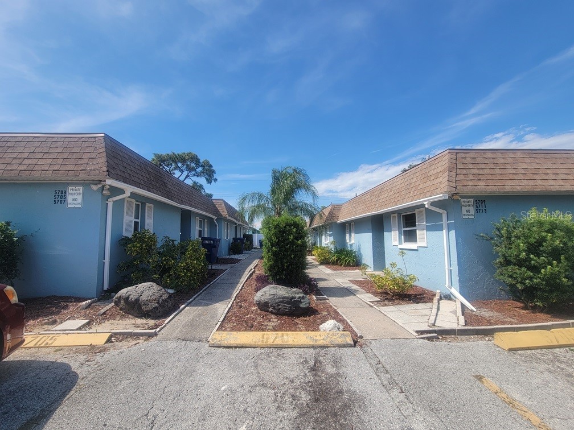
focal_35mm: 13
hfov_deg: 106.2
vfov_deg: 89.9
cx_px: 287
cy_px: 215
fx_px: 216
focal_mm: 2.2
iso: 50
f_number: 2.2
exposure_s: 1/1770
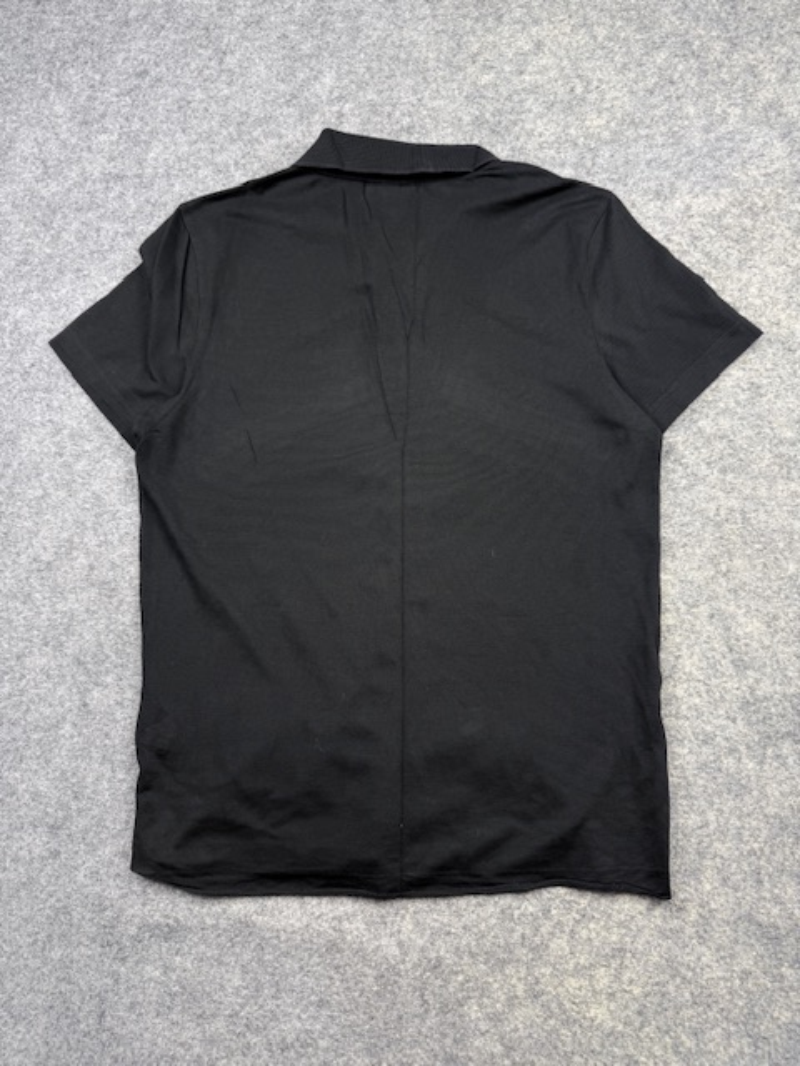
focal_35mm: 24
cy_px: 533
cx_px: 400
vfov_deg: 71.6
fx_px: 740
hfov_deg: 56.8
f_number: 1.78
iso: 80
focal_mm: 6.76
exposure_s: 1/100
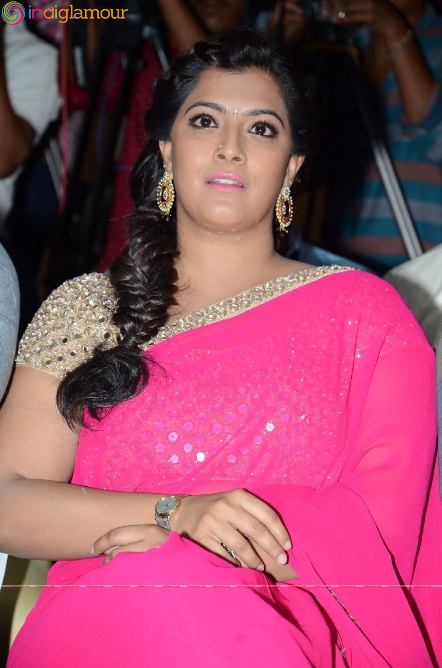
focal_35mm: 158
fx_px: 2915
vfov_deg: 13.1
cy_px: 334
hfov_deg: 8.7
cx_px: 221
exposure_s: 1/125
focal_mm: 105
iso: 400
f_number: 5.6
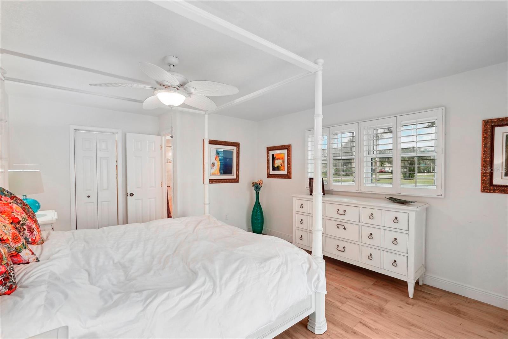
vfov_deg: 73.7
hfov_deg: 96.7
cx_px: 254
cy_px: 170
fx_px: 226
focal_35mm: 16
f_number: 8
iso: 400
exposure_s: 1/10
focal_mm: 16
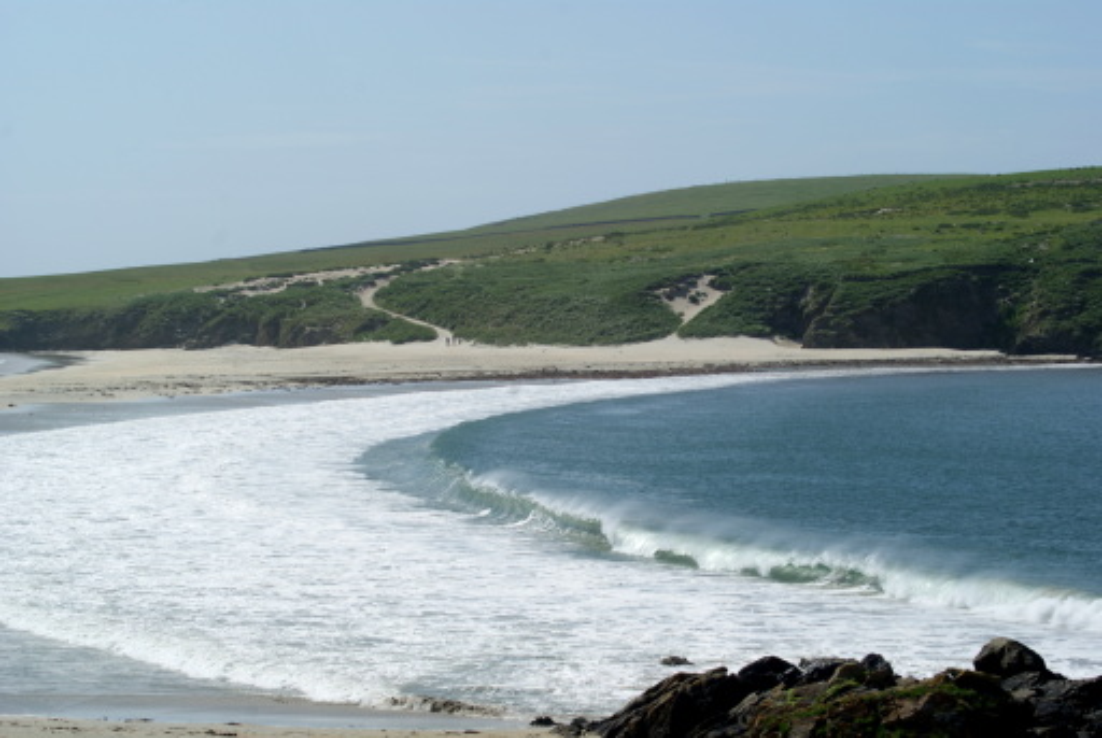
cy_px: 369
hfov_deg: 18.2
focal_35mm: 112
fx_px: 3449
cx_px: 551
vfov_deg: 12.2
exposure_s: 1/160
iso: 100
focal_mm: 75
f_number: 11
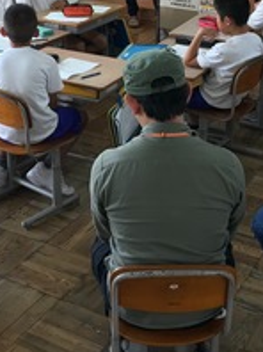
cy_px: 87
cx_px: 132
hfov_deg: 21.6
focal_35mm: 68
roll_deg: -0.3
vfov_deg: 28.2
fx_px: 690
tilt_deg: -19.4
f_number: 1.8
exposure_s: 1/120
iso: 40
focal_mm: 3.99
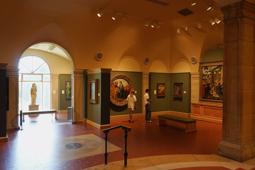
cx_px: 128
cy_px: 85
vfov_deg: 46.4
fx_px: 198
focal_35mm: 28
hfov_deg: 65.5
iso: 6400
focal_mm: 28
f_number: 9
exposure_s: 1/100
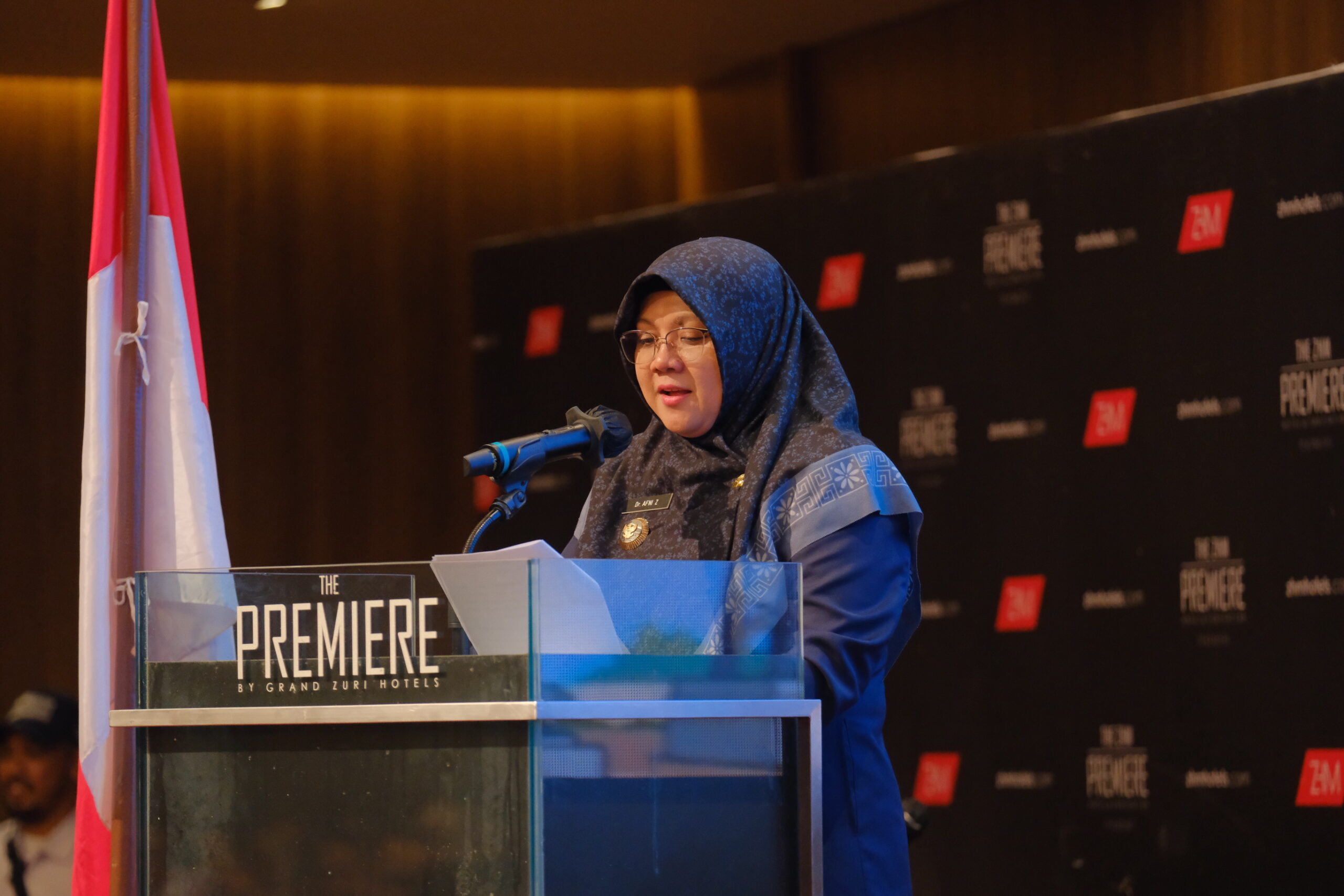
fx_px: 7840
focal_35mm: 210
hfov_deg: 9.8
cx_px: 672
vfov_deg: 6.5
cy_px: 448
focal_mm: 140
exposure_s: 1/160
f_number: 3.6
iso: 4000
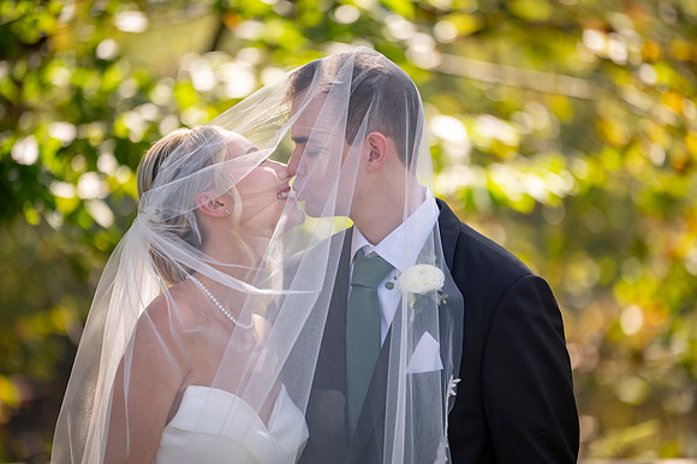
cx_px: 348
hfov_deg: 10.0
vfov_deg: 6.7
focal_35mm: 206
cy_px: 232
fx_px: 3984
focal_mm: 200
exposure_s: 1/1600
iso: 400
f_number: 2.8
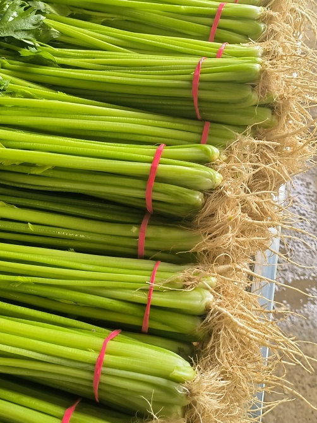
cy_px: 172
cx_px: 91
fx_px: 525
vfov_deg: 43.7
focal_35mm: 43
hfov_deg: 33.1
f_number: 1.9
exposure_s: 1/100
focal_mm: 5.52
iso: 272
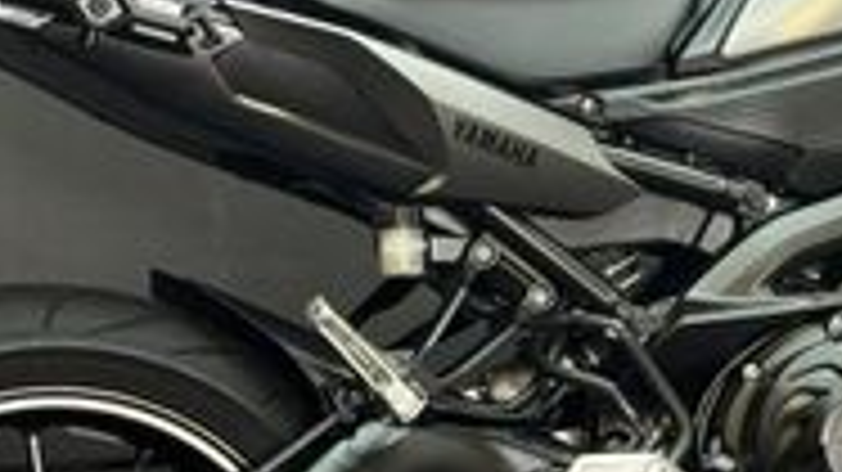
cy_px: 130
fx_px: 3995
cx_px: 711
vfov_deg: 6.8
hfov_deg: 12.0
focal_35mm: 179
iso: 100
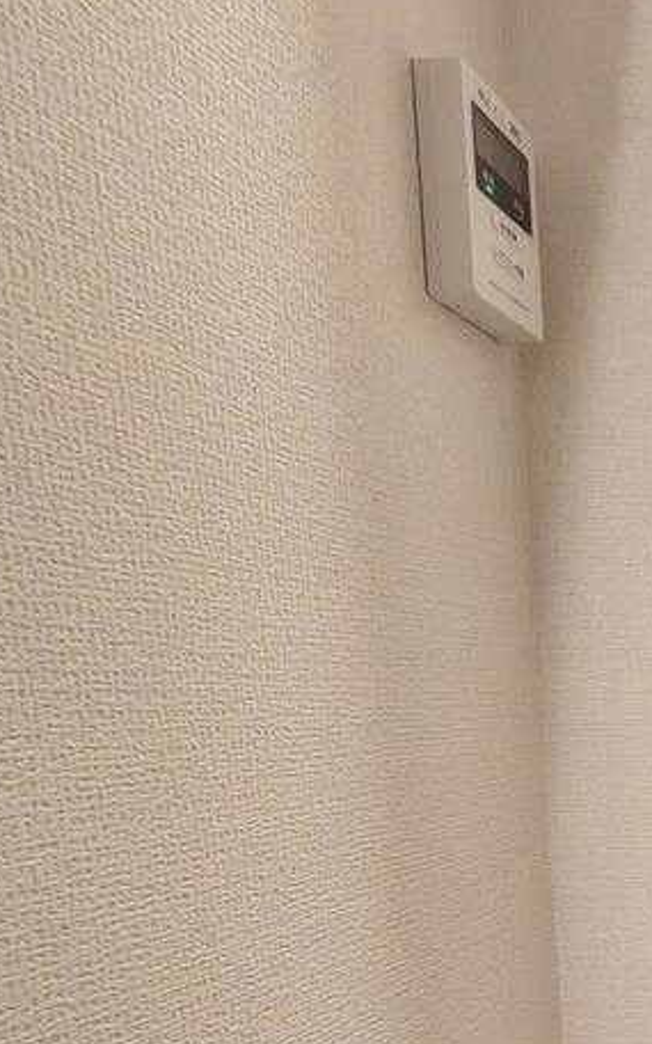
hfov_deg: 26.8
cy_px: 797
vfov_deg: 60.7
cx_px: 1027
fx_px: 824
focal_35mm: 29
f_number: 2.2
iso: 320
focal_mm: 1.74
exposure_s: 1/30
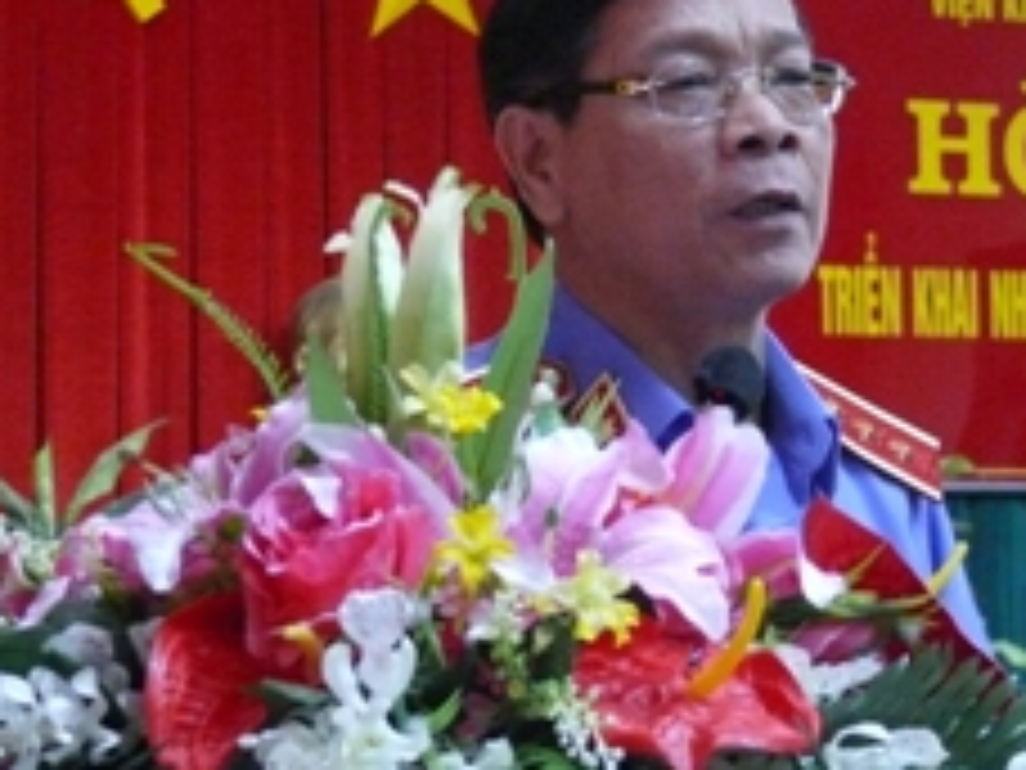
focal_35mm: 135
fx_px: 4001
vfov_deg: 11.0
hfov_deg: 14.6
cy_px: 378
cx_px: 760
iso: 800
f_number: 3.2
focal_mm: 16.4
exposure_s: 1/20
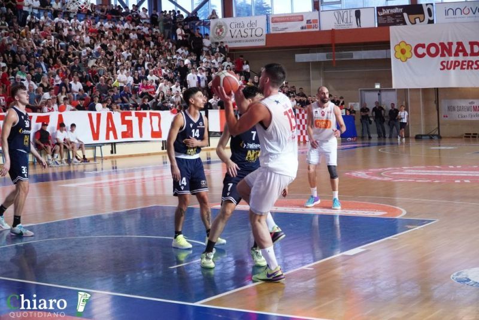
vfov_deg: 23.8
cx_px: 240
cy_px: 160
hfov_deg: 35.0
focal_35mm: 57
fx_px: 759
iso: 5000
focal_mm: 38
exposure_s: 1/640
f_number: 5
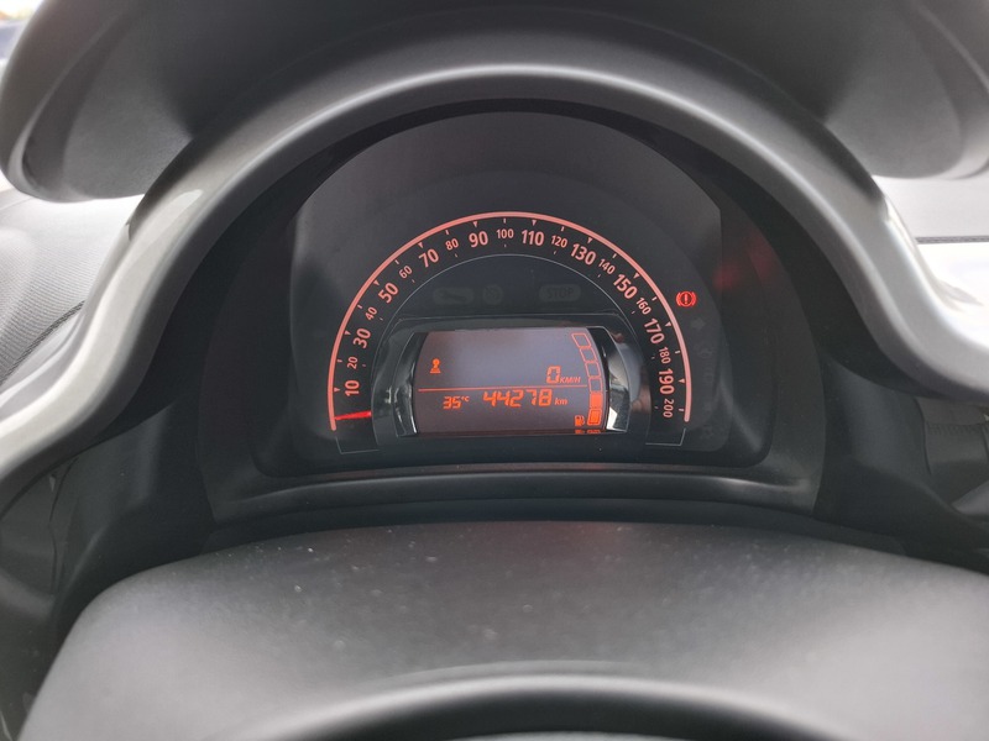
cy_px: 370
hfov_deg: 73.9
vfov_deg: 58.9
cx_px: 494
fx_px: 657
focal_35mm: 23
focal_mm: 5.54
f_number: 1.8
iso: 125
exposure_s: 1/100
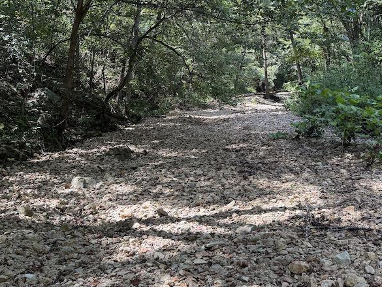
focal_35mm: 41
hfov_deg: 45.8
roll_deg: +0.2
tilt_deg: +0.1
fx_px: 453
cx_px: 186
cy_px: 71
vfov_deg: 34.4
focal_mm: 6.76
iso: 100
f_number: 1.78
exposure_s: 1/435
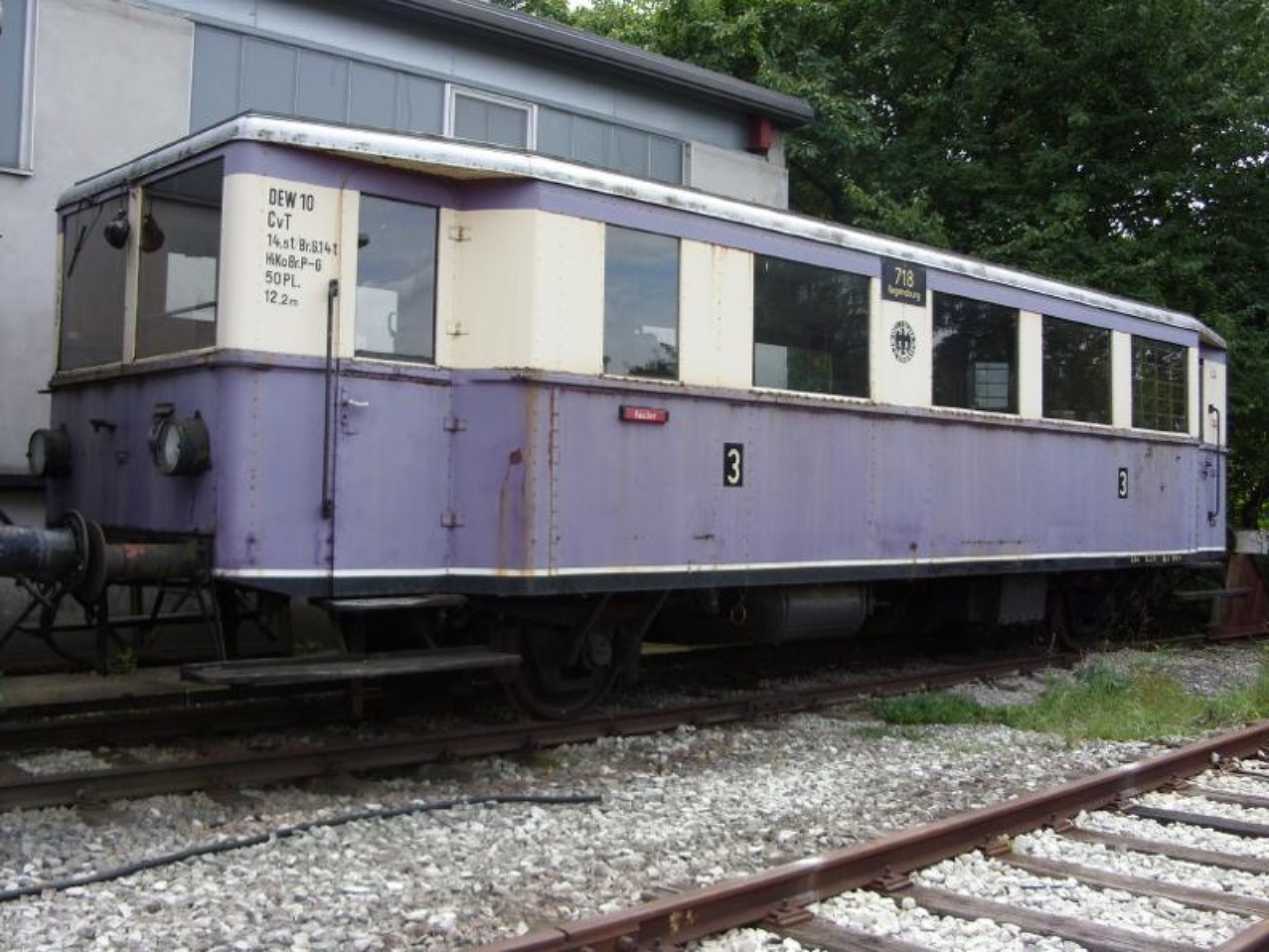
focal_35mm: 38
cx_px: 634
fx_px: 1393
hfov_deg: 49.0
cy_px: 476
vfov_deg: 37.7
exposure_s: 1/478
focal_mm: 6.3
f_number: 2.8
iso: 50
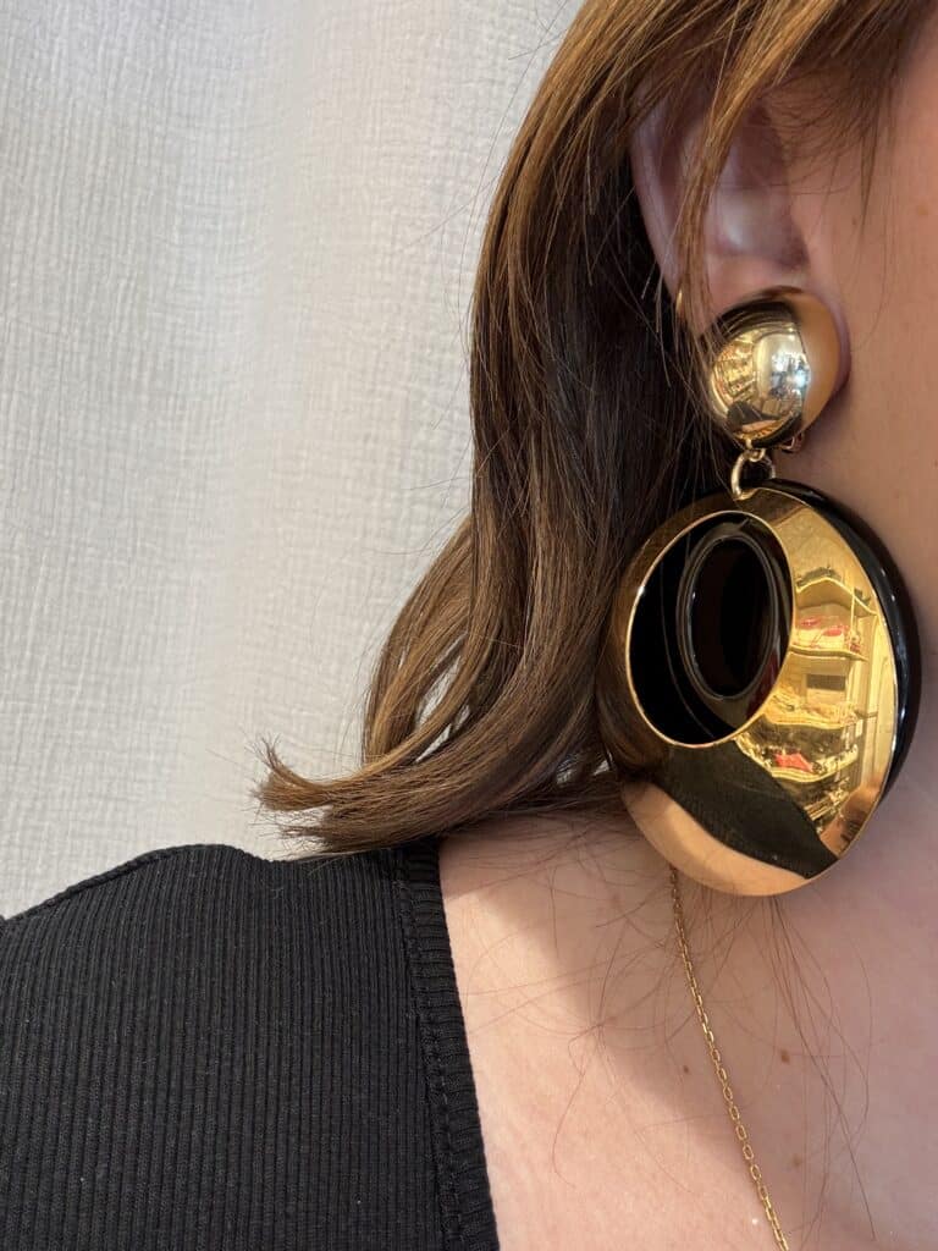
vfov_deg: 60.0
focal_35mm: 30
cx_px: 469
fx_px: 1084
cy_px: 626
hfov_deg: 46.8
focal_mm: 2.69
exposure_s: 1/50
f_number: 1.9
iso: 64
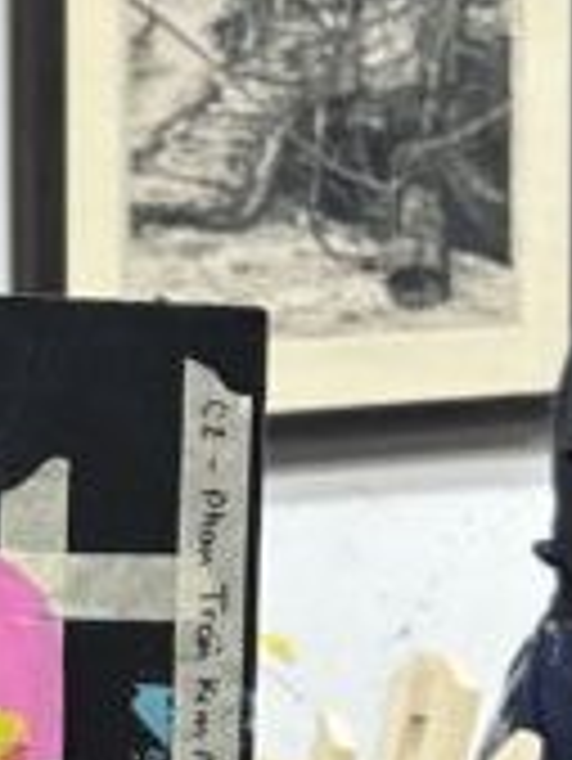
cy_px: 652
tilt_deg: -6.3
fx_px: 3389
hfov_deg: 8.8
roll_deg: +2.1
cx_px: -770
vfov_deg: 12.7
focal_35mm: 154
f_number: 1.5
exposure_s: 1/100
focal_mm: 5.7
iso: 40
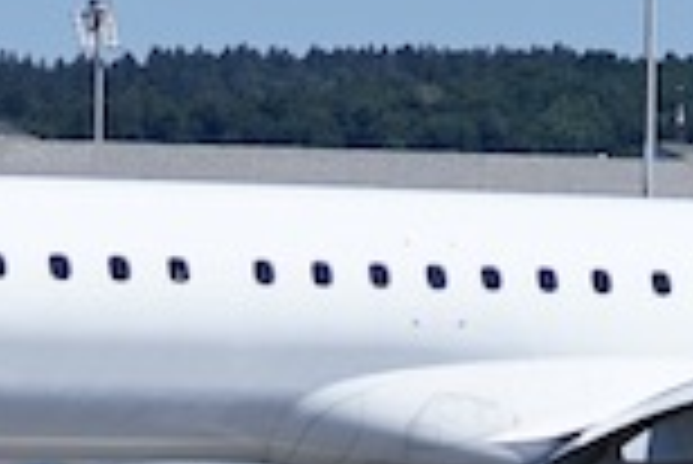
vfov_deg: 3.4
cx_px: 324
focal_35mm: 410
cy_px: 250
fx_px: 7900
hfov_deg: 5.0
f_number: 3.2
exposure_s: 1/3200
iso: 125
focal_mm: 90
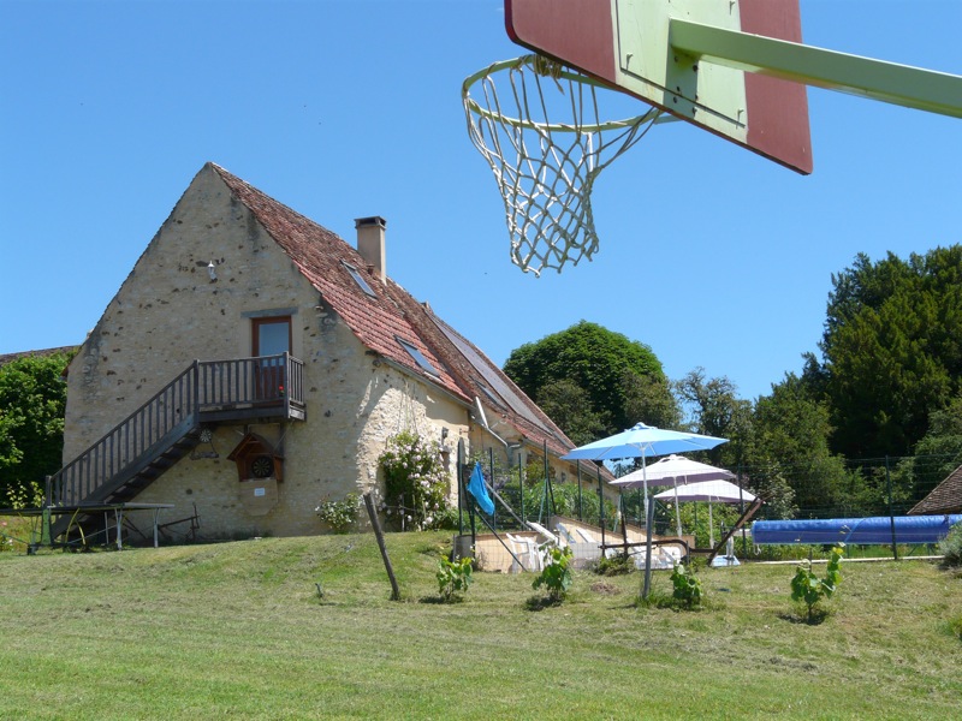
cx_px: 481
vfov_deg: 27.5
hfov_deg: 36.2
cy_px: 360
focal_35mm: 53
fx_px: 1473
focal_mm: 8.8
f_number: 4
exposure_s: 1/640
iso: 100
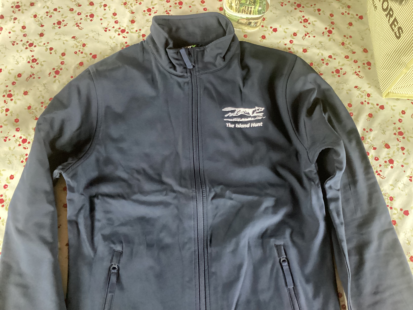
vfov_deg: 45.4
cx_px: 206
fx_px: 370
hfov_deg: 58.4
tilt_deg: -74.3
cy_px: 155
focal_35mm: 31
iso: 640
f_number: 2.4
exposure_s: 1/25
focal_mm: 3.3
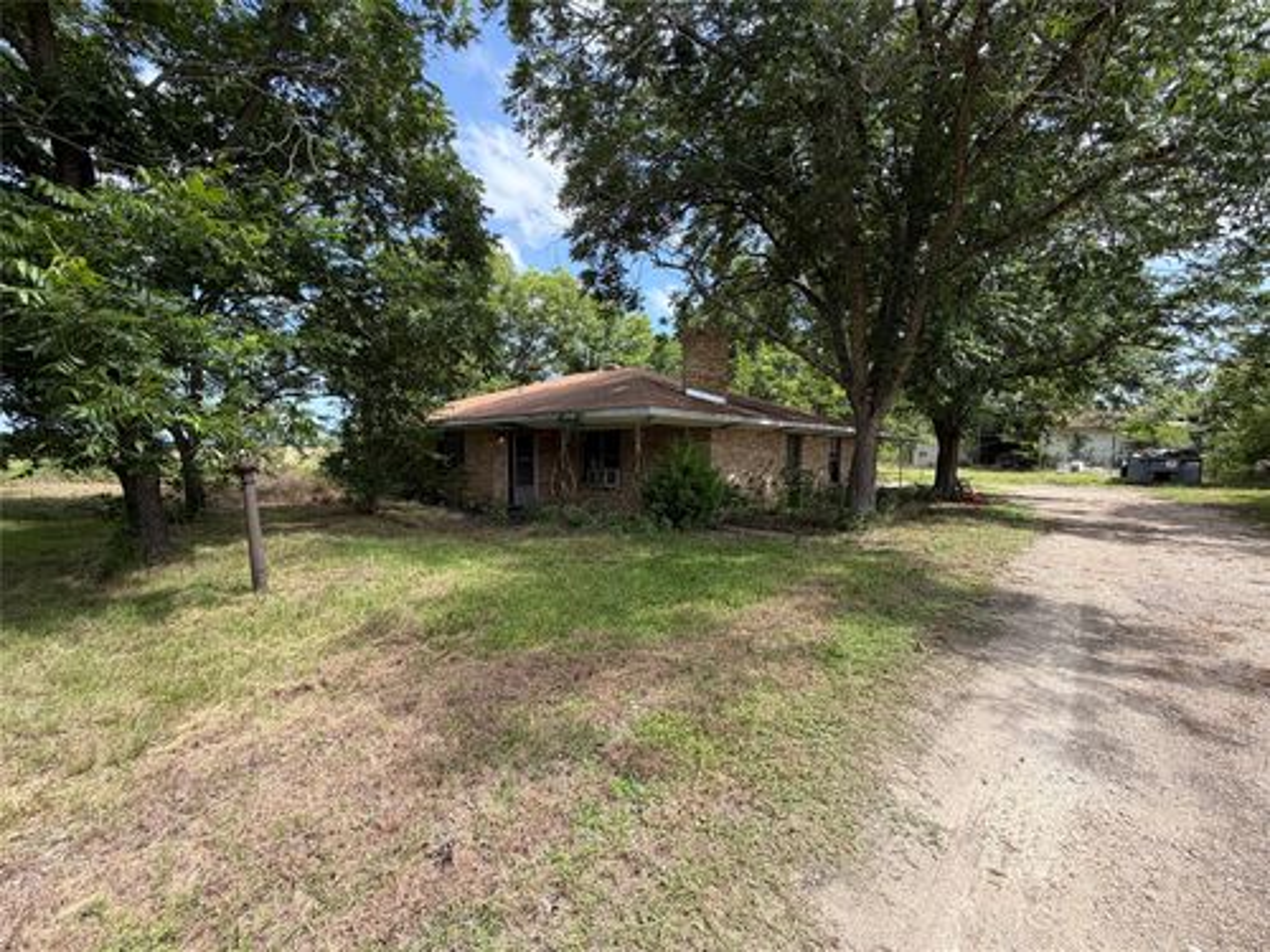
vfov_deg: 85.7
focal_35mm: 14
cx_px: 635
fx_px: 514
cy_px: 476
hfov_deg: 102.1
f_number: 2.2
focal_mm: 2.22
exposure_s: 1/535
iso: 40
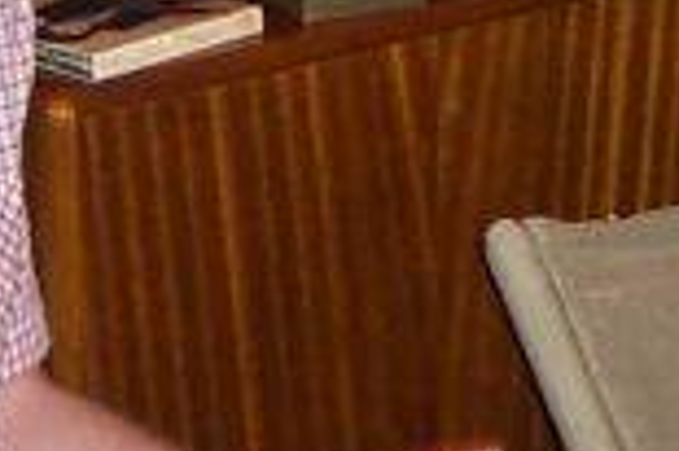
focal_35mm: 236
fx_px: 4446
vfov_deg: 5.8
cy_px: -149
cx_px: 543
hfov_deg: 8.7
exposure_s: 1/30
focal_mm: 8
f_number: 2.8
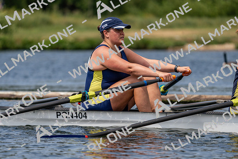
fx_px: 2414
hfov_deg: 5.6
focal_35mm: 365
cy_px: 80
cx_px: 119
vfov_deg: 3.8
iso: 250
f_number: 6.3
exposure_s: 1/1600
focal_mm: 365
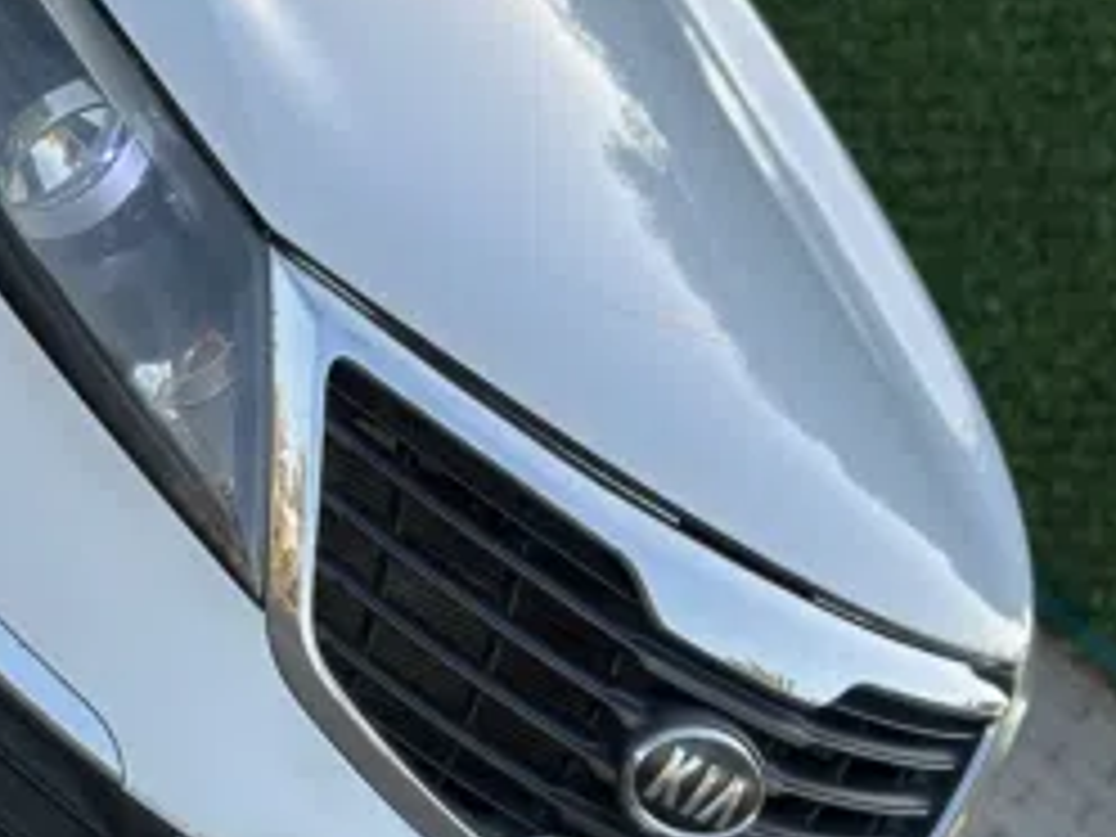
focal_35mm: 124
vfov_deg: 11.9
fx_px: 3998
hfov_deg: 15.4
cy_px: 346
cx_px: -171
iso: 80
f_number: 1.78
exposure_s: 1/729
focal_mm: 6.86
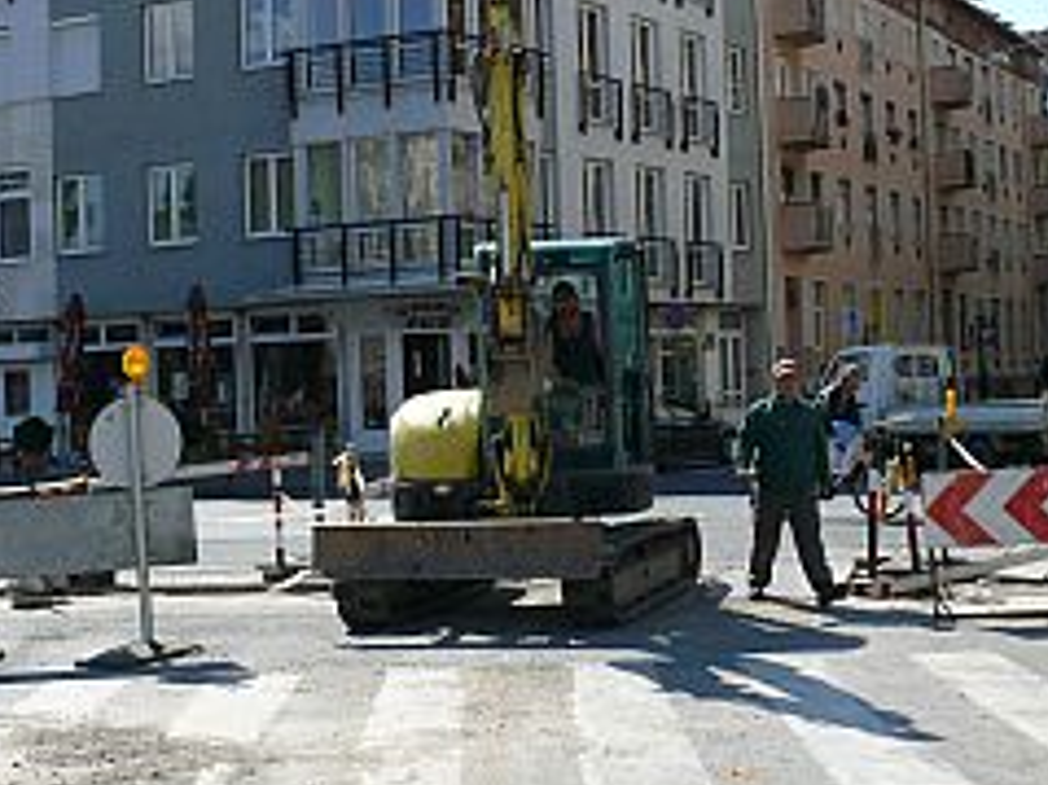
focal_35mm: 66
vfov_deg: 22.2
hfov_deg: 29.3
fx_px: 1997
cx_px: 653
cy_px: 316
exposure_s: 1/500
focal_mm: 7.4
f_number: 5.6
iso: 100
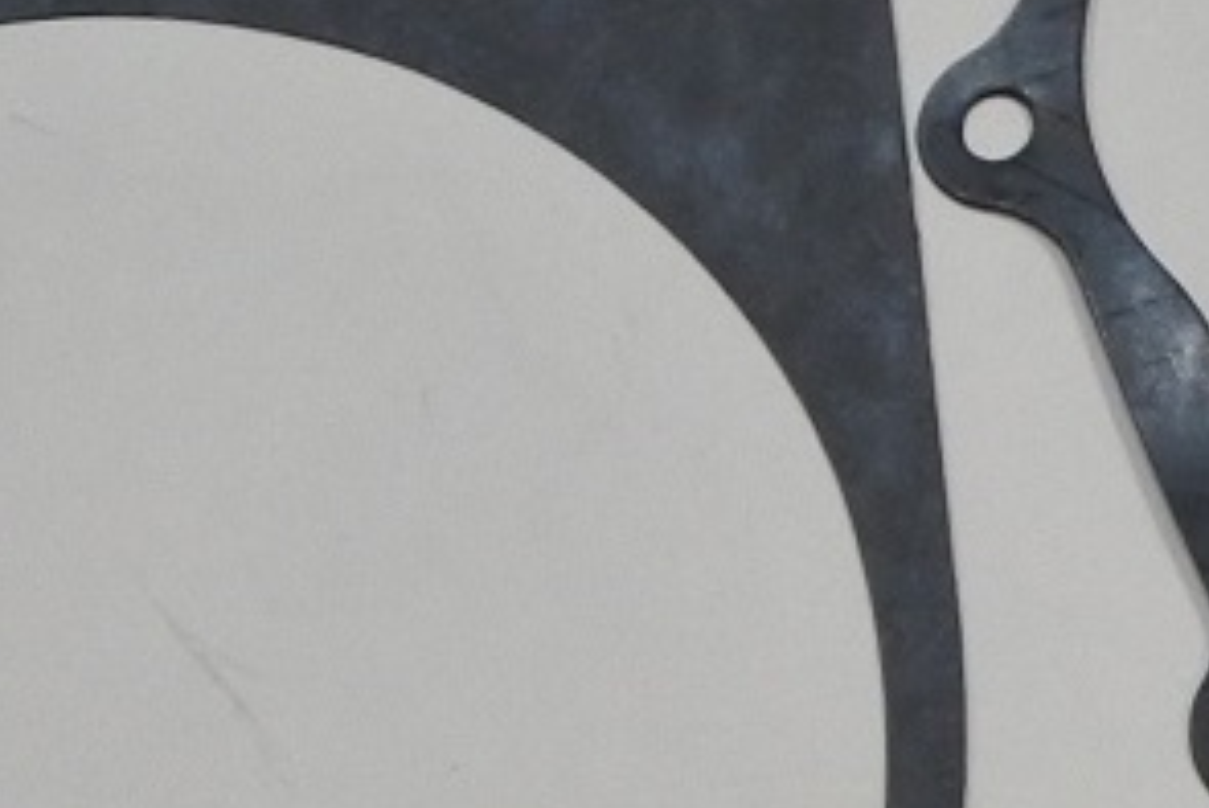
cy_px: 396
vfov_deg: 5.2
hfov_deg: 7.5
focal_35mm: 267
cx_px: 2135
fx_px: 8971
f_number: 4.5
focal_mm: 18.4
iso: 560
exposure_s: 1/125
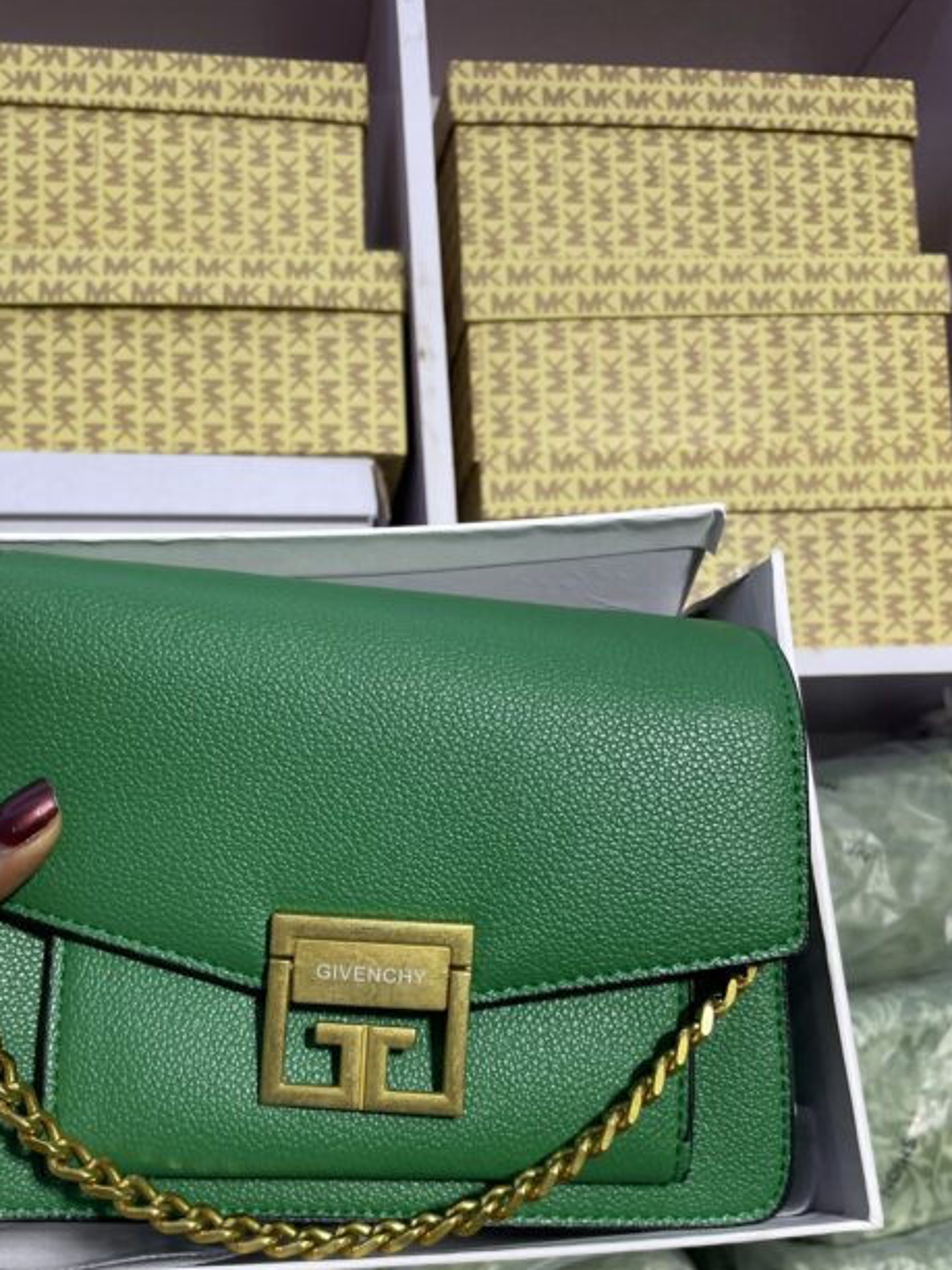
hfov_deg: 41.6
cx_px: 386
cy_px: 820
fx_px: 1247
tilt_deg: +5.9
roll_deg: +3.5
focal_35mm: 34
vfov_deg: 53.2
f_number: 1.6
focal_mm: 4.2
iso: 32
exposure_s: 1/123
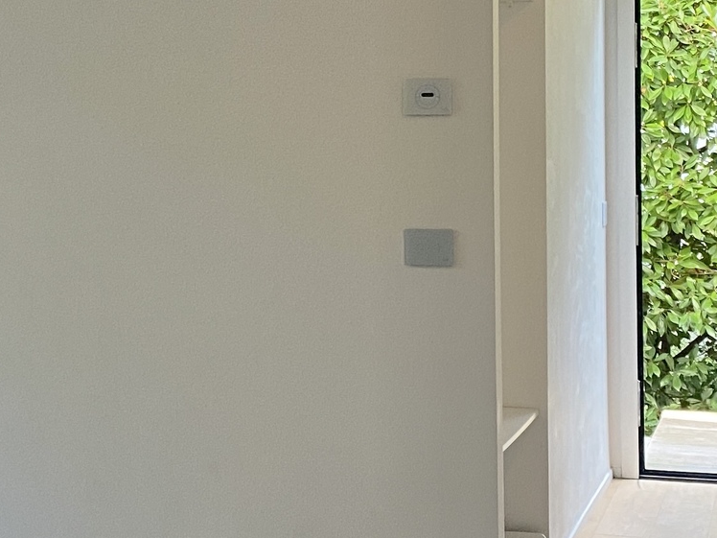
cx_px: 81
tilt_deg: +0.8
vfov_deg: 16.5
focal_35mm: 89
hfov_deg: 21.6
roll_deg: +0.5
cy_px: 137
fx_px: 1843
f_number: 1.8
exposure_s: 1/78
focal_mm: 4.25
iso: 100
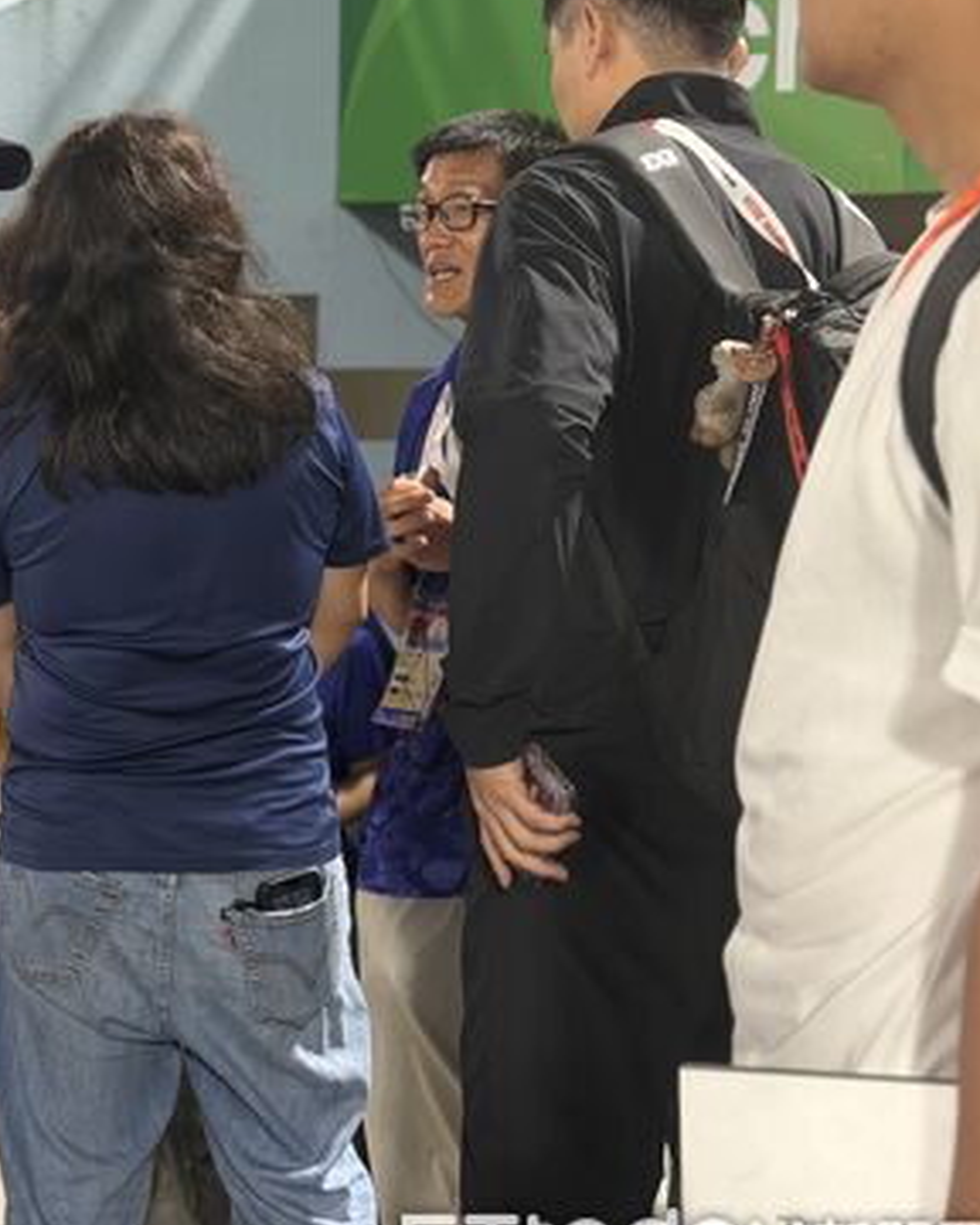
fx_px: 2828
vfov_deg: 24.4
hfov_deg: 19.1
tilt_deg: -5.6
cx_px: 0
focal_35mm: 78
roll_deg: -1.5
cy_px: 548
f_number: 1.78
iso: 160
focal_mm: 6.76
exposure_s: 1/60
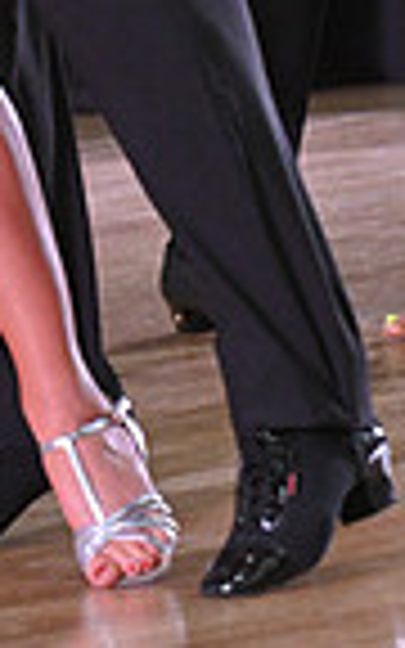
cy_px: -360
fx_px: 10490
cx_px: -119
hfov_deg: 2.2
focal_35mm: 594
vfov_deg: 3.5
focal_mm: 145
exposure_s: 1/400
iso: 4000
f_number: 6.3
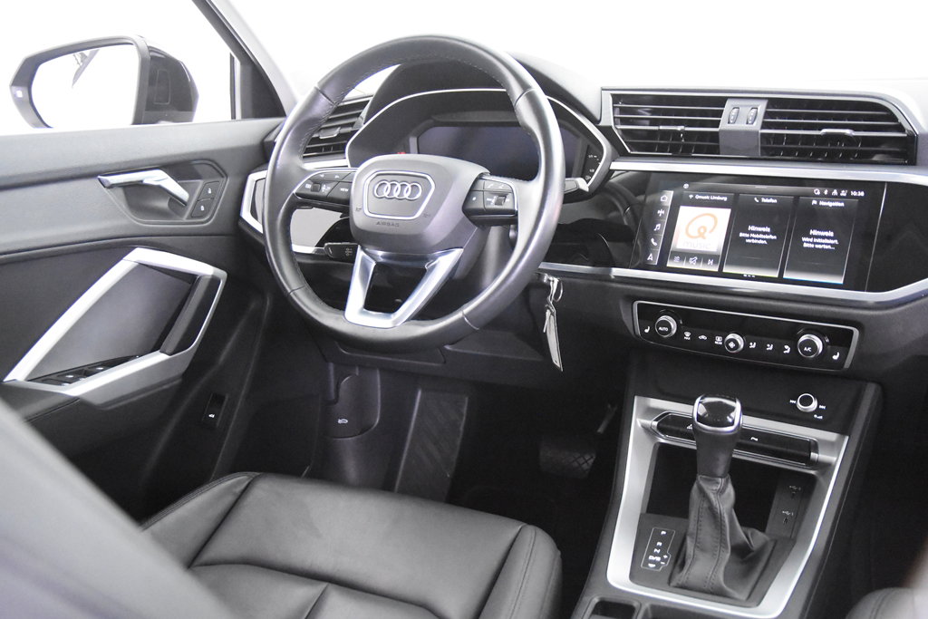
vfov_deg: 36.9
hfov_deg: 53.1
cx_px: 464
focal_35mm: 36
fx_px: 928
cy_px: 310
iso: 11400
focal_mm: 24
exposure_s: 1/40
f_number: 3
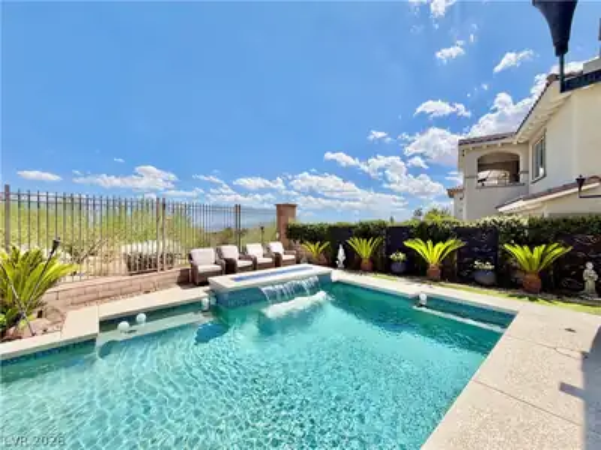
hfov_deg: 102.1
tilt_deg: +0.0
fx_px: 243
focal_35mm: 14
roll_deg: +0.4
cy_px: 225
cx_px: 300
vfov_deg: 85.7
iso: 32
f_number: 2.2
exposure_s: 1/770
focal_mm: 2.22
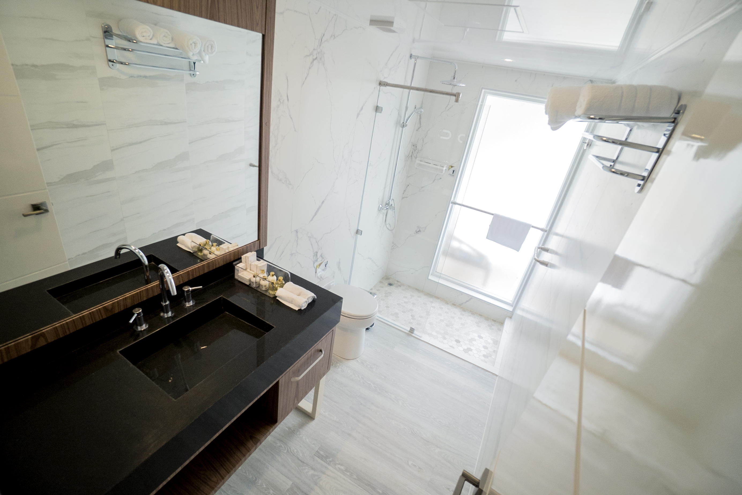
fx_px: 309
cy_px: 248
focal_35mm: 15
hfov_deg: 100.4
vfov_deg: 77.4
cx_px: 371
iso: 1000
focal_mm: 10
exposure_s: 1/160
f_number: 5.6
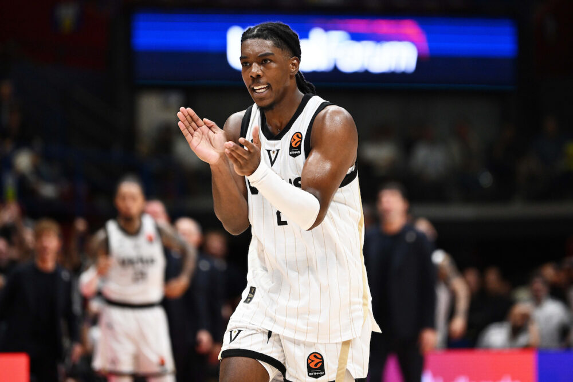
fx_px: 3184
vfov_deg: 6.9
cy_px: 191
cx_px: 286
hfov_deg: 10.3
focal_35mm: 200
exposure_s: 1/1250
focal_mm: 200
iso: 2500
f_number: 2.8
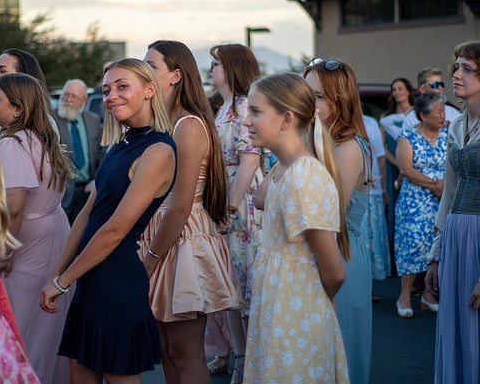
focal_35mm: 85
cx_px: 201
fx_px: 1208
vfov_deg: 18.1
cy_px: 192
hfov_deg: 22.5
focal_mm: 50
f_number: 1.8
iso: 200
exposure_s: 1/800
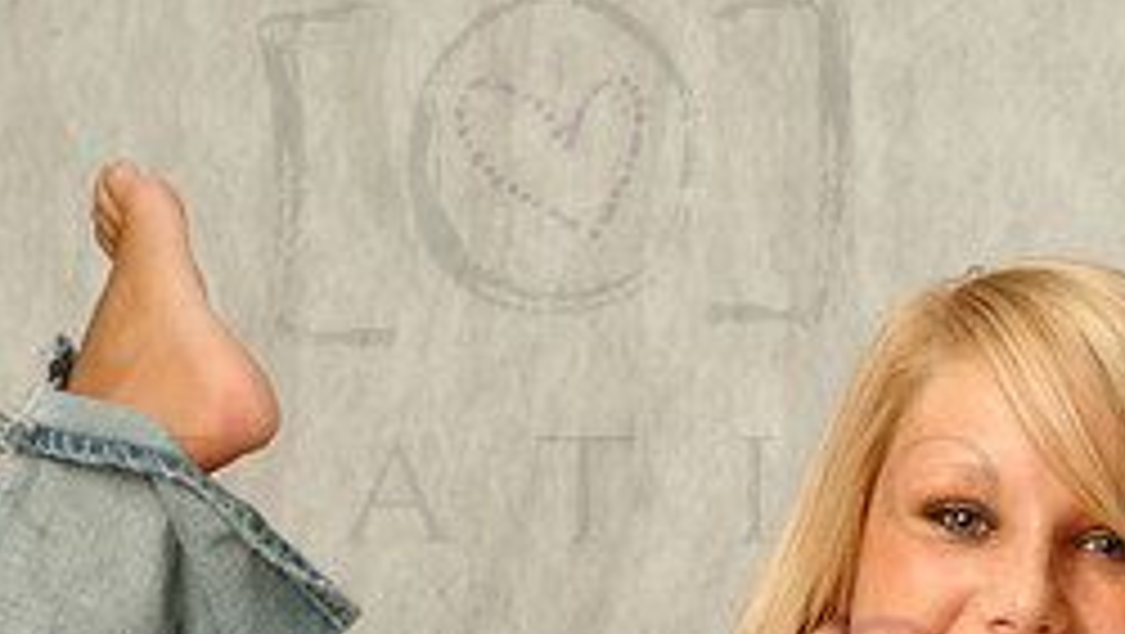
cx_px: 576
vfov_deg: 3.9
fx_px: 9373
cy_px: 710
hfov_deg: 6.9
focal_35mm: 314
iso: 400
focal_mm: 86
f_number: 11
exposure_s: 1/125
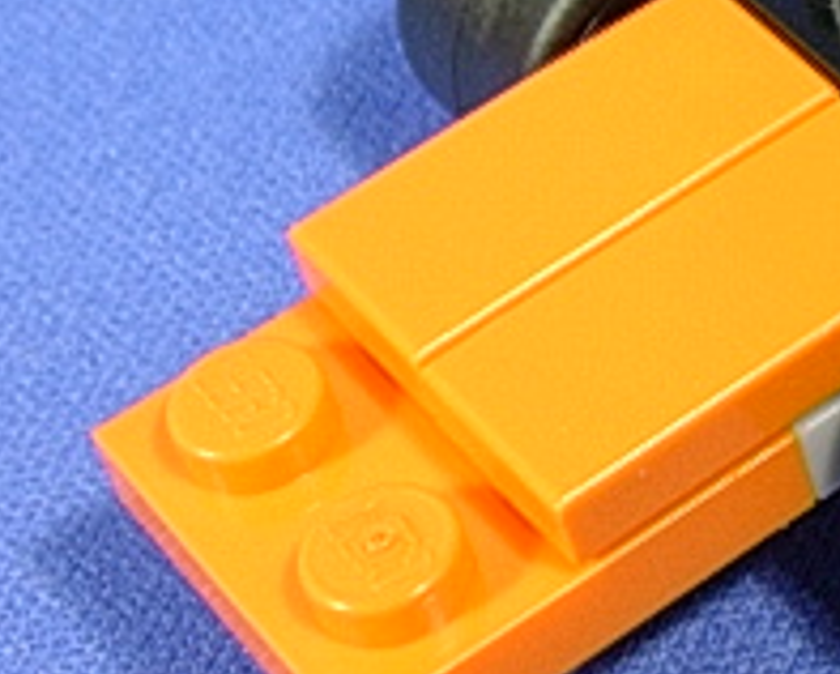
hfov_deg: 9.8
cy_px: -4
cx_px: 1271
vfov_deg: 8.1
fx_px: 4728
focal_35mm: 190
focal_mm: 9
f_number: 3.4
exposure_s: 1/5.1
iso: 70
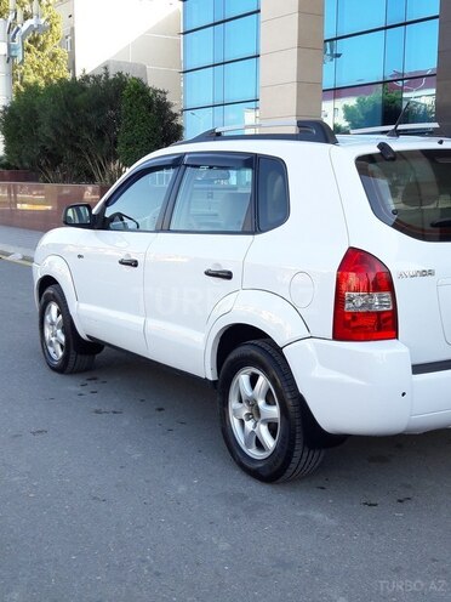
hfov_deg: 49.7
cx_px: 226
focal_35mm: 28
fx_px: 486
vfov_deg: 63.4
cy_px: 301
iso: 40
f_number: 1.9
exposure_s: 1/292
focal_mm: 3.7
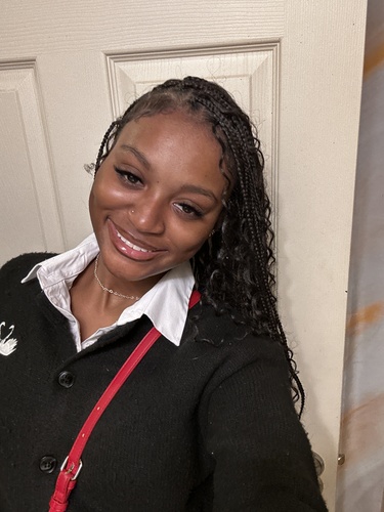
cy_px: 256
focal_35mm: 30
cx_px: 192
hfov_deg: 46.8
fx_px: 444
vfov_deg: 60.0
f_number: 1.9
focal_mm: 2.69
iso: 250
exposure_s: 1/40
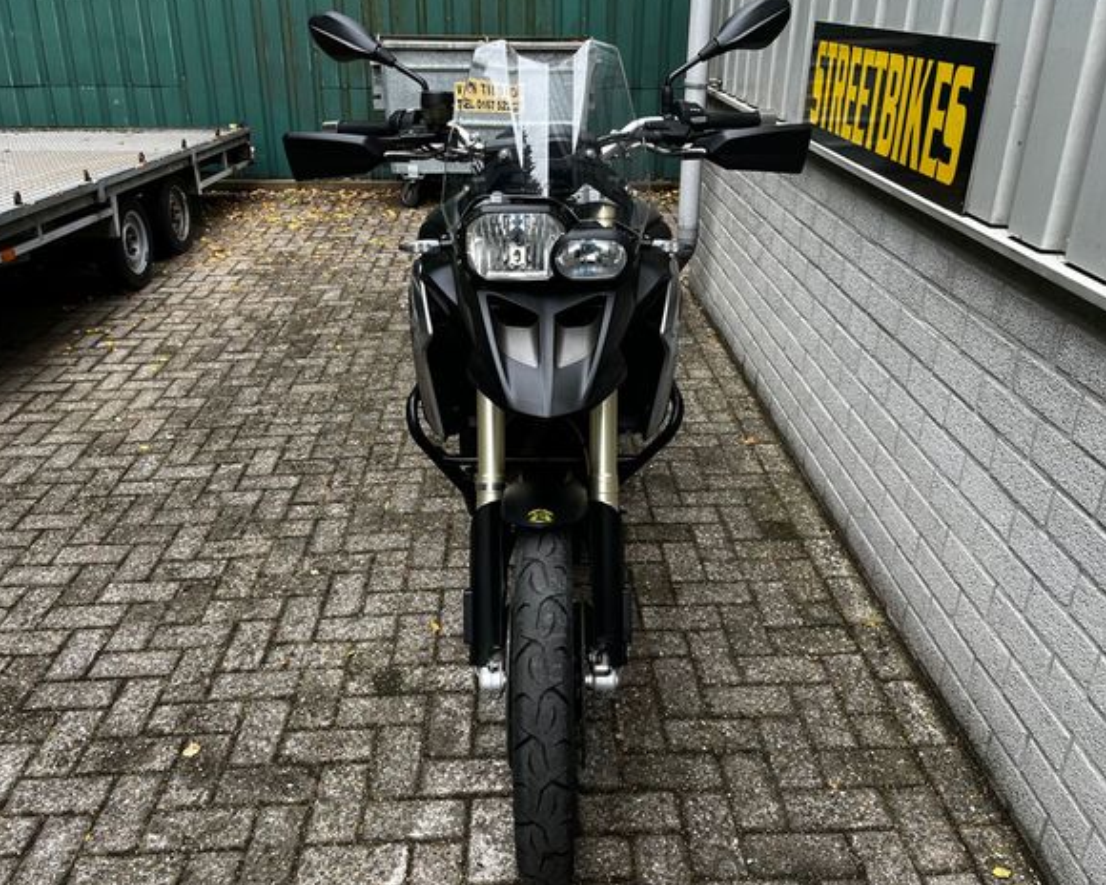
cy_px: 444
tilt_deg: -26.7
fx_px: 917
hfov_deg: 62.2
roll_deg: +0.1
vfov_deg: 51.5
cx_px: 536
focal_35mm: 28
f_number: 1.6
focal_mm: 5.1
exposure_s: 1/123
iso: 32
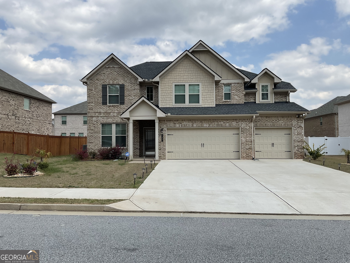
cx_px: 175
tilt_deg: +1.4
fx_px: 293
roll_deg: +0.5
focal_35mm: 29
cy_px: 132
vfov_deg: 48.2
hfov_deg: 61.7
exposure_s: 1/2427
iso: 16
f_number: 1.8
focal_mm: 3
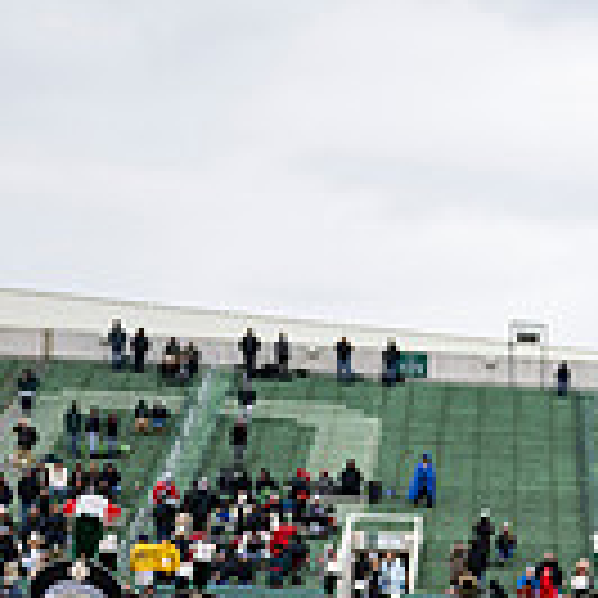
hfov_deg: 12.5
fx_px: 2502
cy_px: 740
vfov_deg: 13.2
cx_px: 1052
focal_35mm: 128
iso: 100
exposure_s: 1/500
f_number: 2.8
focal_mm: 34.5
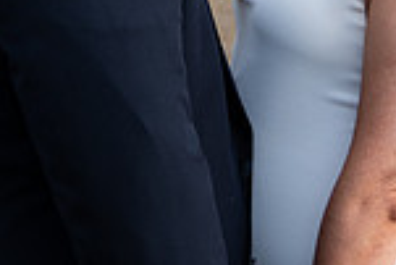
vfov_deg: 8.4
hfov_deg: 12.7
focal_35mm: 161
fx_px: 1773
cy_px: -93
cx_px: 212
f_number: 2.8
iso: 125
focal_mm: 28
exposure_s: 1/200
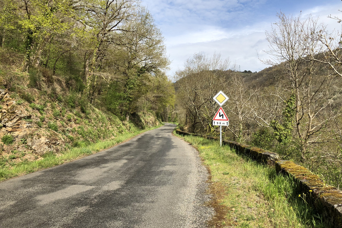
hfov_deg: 61.9
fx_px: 285
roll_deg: +0.3
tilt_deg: +7.2
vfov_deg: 43.6
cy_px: 104
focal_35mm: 30
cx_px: 169
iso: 20
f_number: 1.8
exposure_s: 1/2000
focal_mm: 4
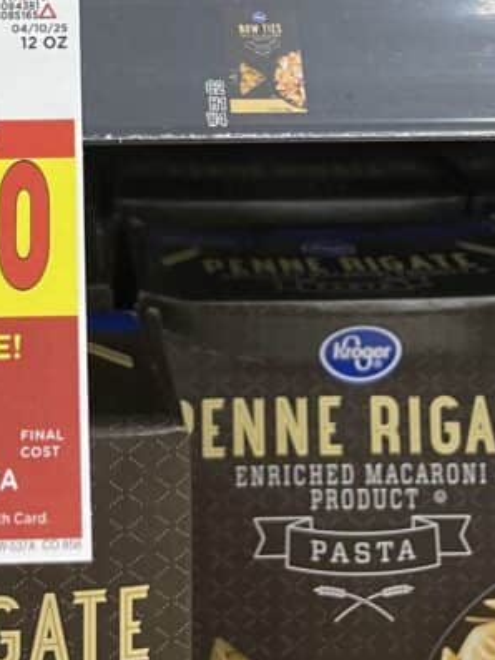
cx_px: 123
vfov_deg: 25.8
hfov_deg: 21.7
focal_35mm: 67
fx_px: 1277
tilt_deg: -0.6
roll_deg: +0.1
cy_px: -136
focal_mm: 4.2
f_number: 1.6
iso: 100
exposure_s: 1/60
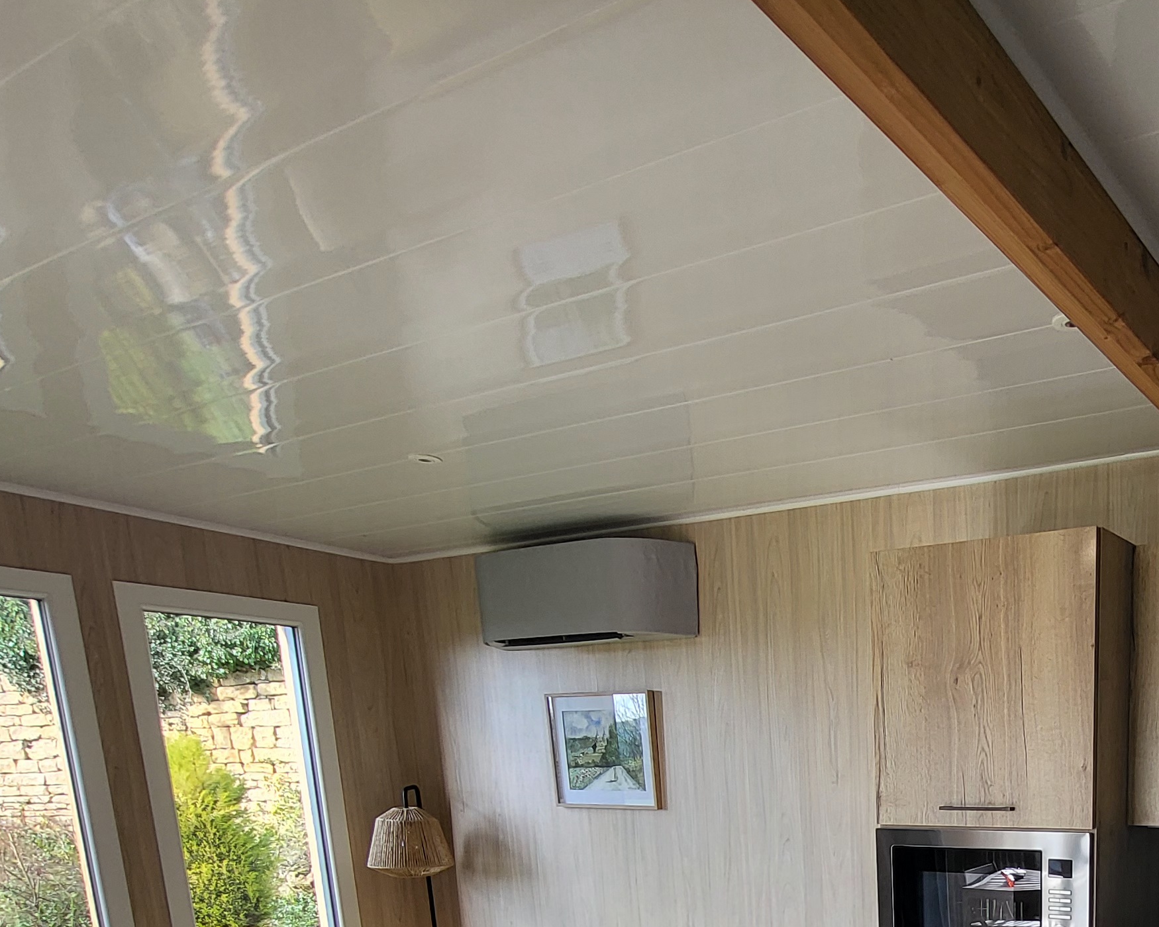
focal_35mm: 29
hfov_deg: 55.0
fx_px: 995
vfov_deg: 41.2
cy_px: 990
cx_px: 970
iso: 50
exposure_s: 1/101
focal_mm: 1.74
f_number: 2.2
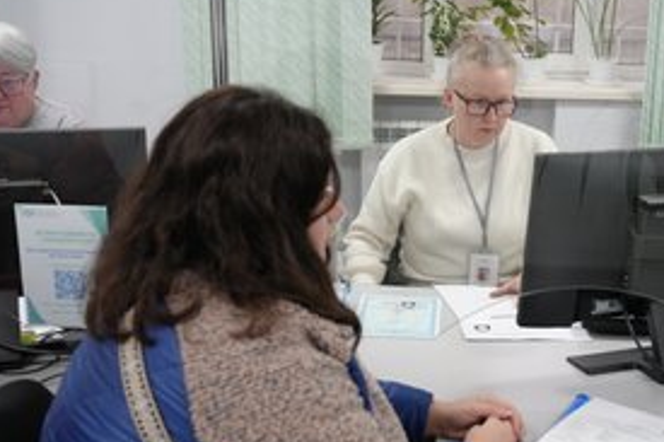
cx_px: 454
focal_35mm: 51
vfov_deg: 26.4
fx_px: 940
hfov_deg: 38.4
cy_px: 248
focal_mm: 35
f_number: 4
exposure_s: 1/160
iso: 1600
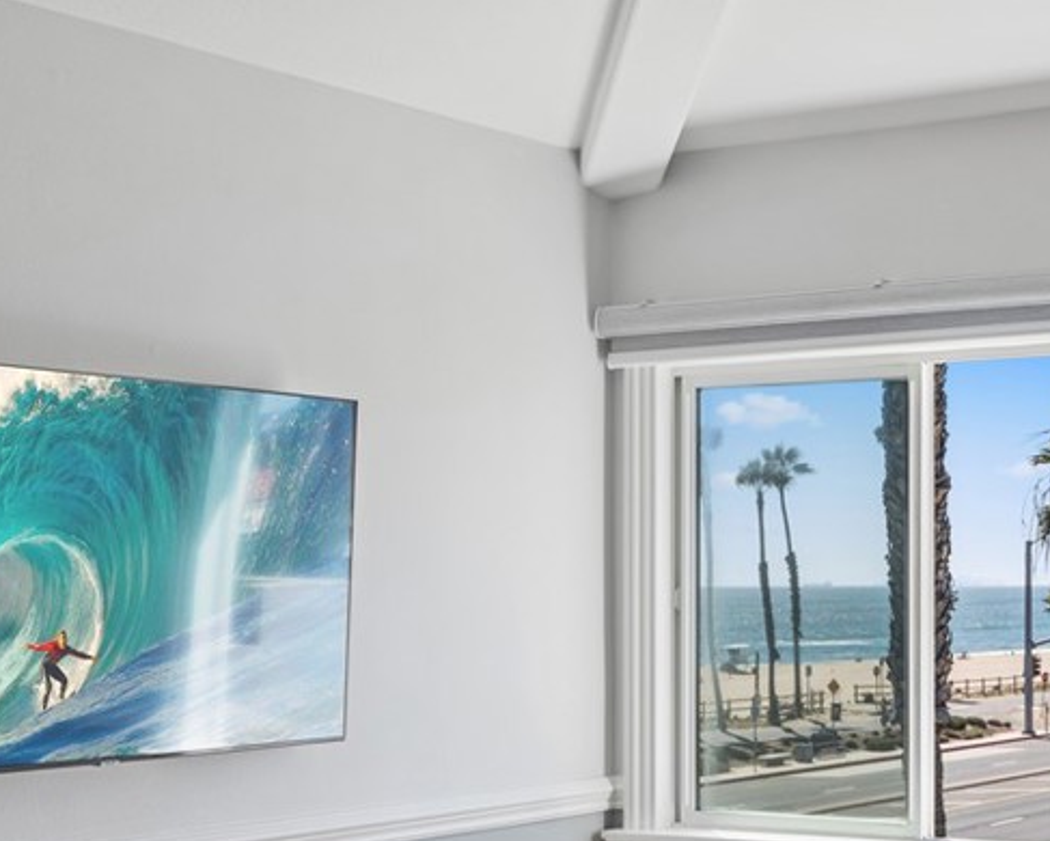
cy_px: 605
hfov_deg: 26.6
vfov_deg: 22.0
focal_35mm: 69
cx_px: 936
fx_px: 2145
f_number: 10
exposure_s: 1/160
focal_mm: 35
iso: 160
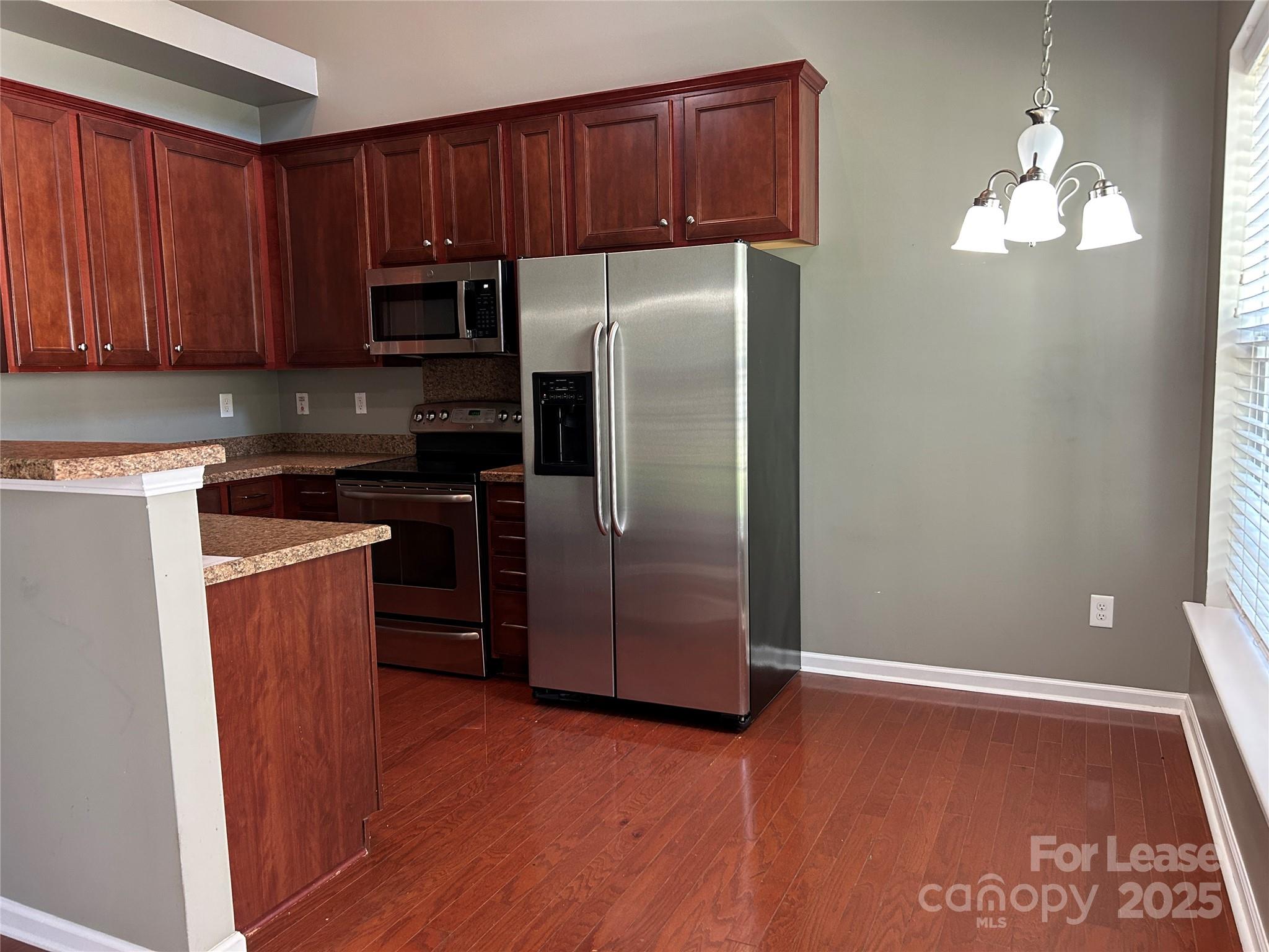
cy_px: 476
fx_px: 953
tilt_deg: -6.3
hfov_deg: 67.3
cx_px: 634
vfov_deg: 53.1
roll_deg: +1.7
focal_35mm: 26
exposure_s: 1/60
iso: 200
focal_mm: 5.7
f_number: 1.5
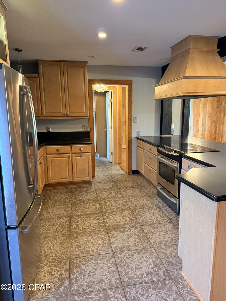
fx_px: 209
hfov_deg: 56.8
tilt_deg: -10.6
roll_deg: +1.3
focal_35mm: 24
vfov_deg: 71.6
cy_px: 150
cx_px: 113
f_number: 1.78
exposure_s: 1/60
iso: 640
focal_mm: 6.76
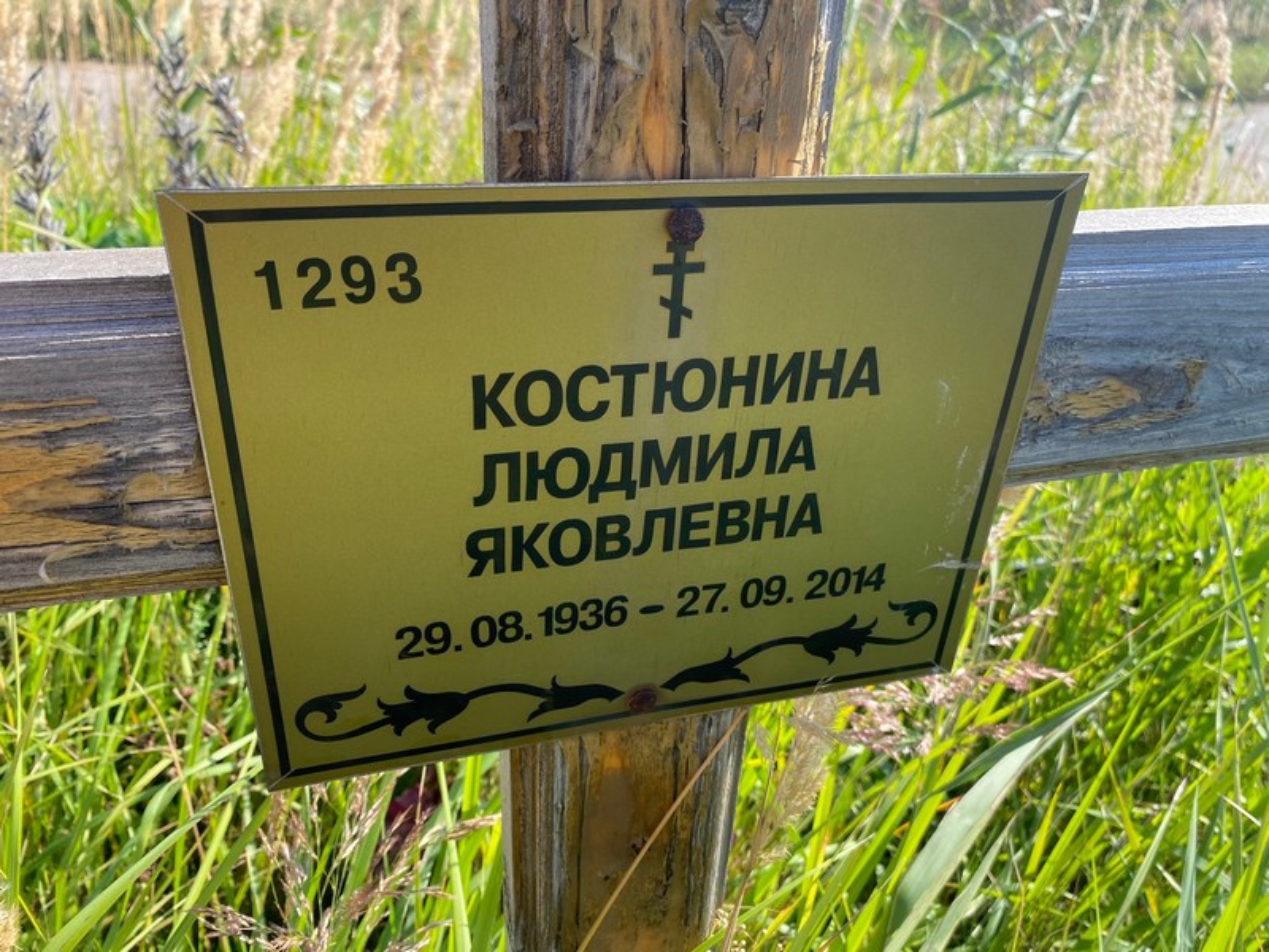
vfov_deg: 53.1
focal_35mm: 26
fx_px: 953
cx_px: 634
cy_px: 476
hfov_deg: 67.3
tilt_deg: -27.5
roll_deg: -2.6
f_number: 1.8
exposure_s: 1/524
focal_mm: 4.25
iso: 32
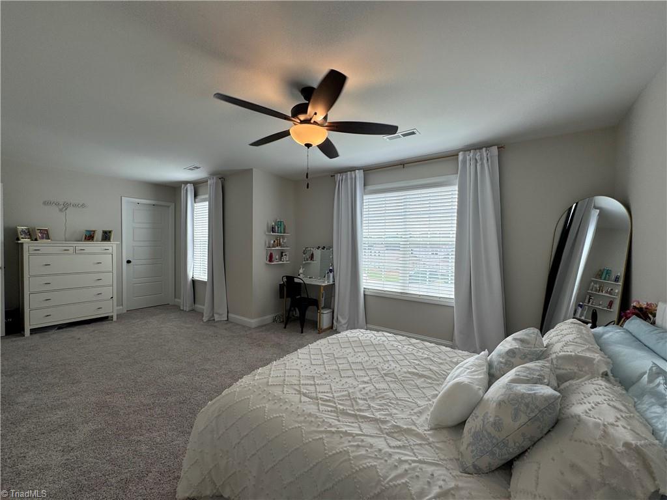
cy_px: 250
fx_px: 270
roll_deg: -1.0
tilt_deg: -1.7
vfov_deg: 85.7
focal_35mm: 14
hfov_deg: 102.1
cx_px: 334
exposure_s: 1/193
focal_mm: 2.22
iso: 40
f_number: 2.2
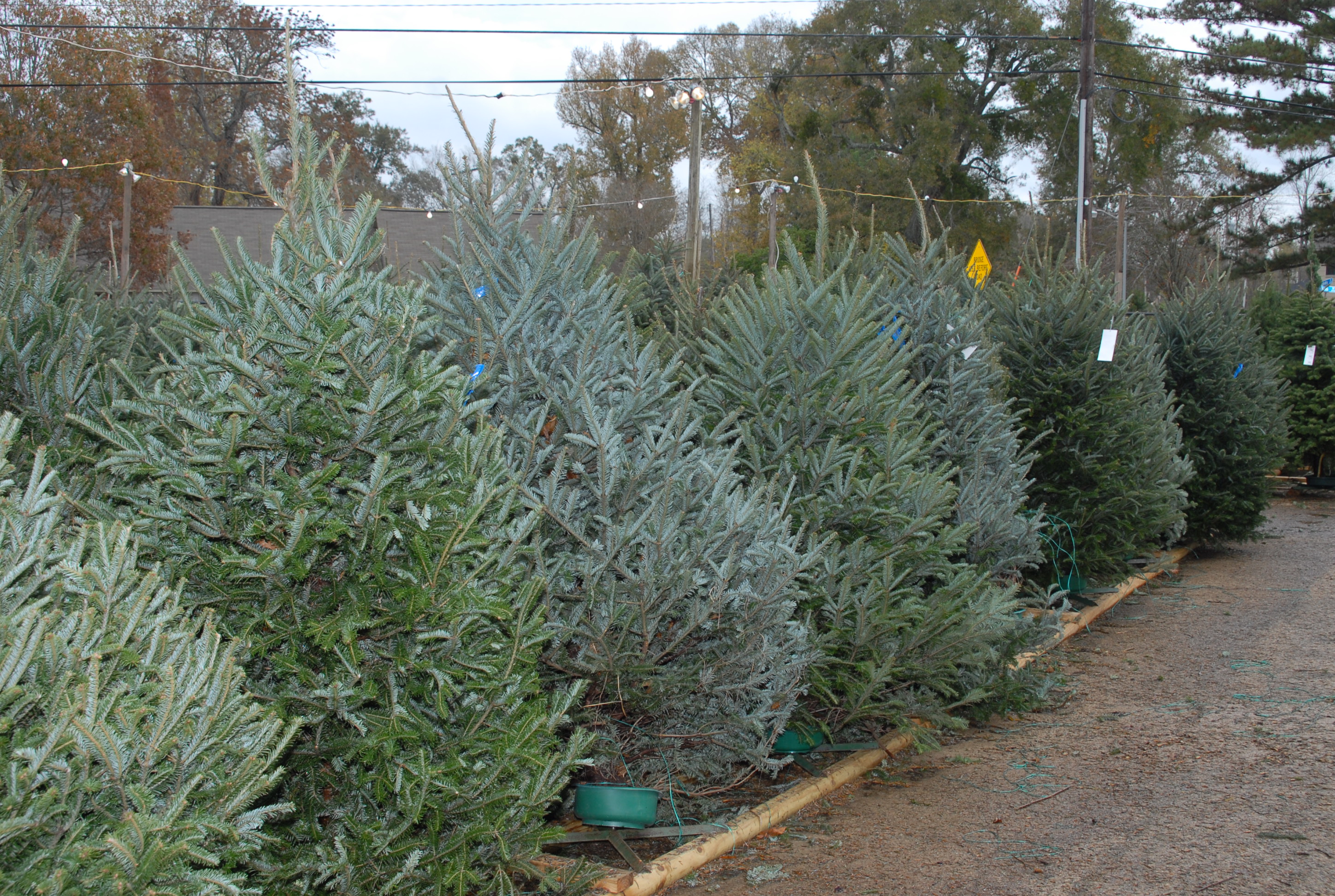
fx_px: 1561
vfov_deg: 32.0
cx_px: 668
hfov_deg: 46.3
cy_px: 448
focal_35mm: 42
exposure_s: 1/180
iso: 200
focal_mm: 28
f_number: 7.1
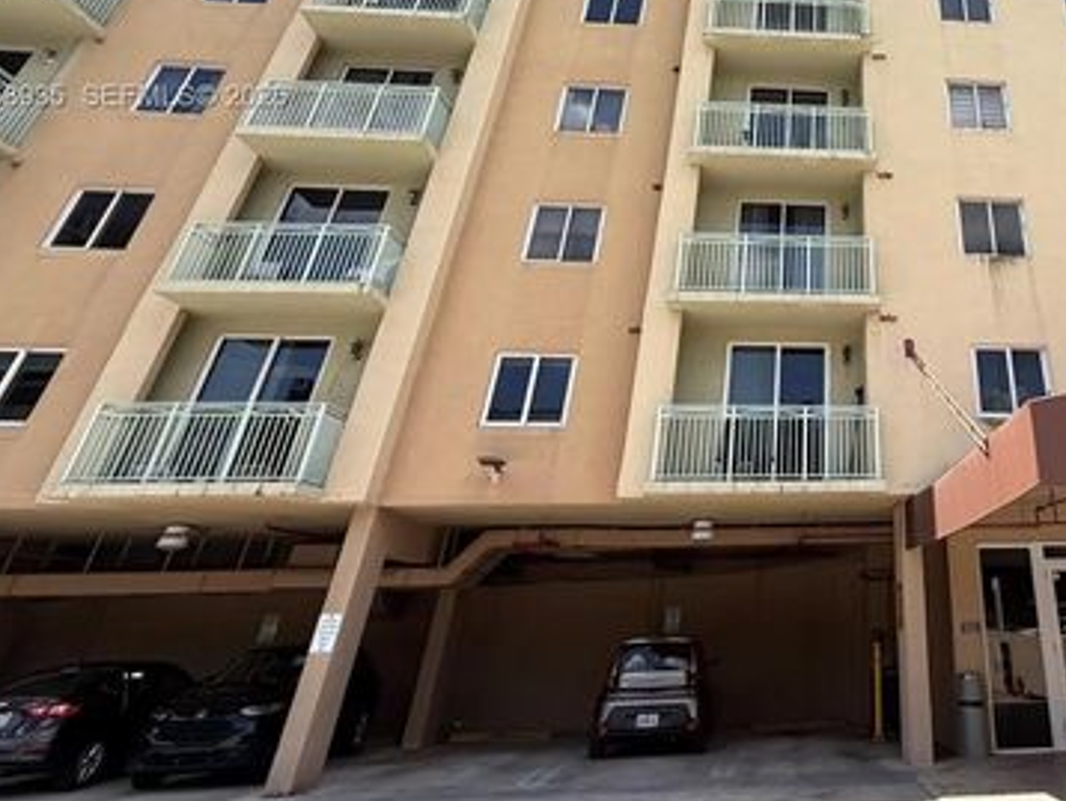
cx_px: 869
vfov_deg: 49.6
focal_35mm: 25
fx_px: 770
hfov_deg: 62.8
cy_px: 98
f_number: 2.2
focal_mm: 2.22
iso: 40
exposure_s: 1/770
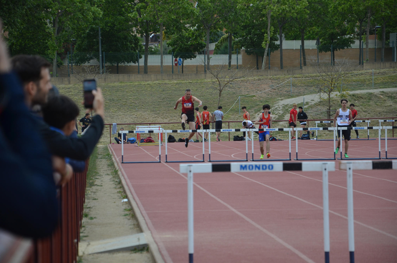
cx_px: 198
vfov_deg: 8.7
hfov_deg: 13.1
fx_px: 1733
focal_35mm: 158
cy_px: 132
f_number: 5.6
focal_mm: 105
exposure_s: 1/1000
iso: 400
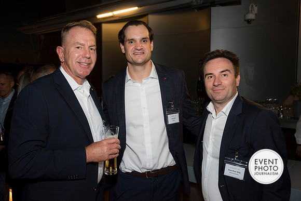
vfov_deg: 37.9
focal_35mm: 35
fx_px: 293
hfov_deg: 54.4
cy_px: 100
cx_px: 150
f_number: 5
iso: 800
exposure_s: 1/125
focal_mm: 35
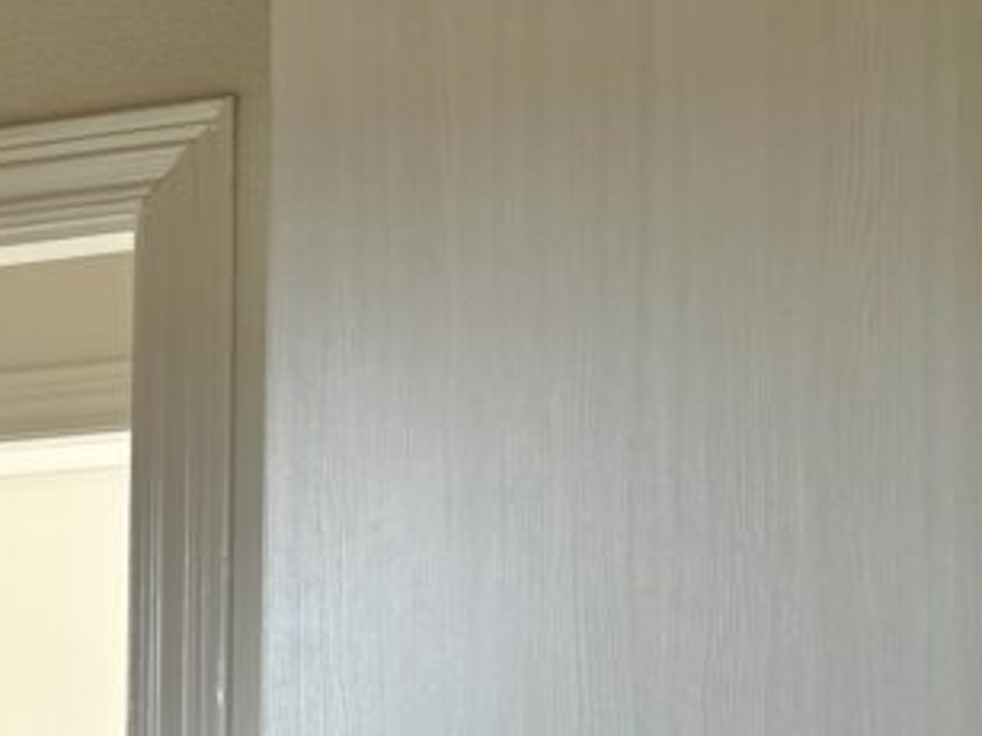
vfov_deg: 17.4
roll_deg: -0.6
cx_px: -454
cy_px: 941
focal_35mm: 80
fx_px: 2269
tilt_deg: -1.0
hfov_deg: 21.0
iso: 64
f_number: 1.78
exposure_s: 1/121
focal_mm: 6.86
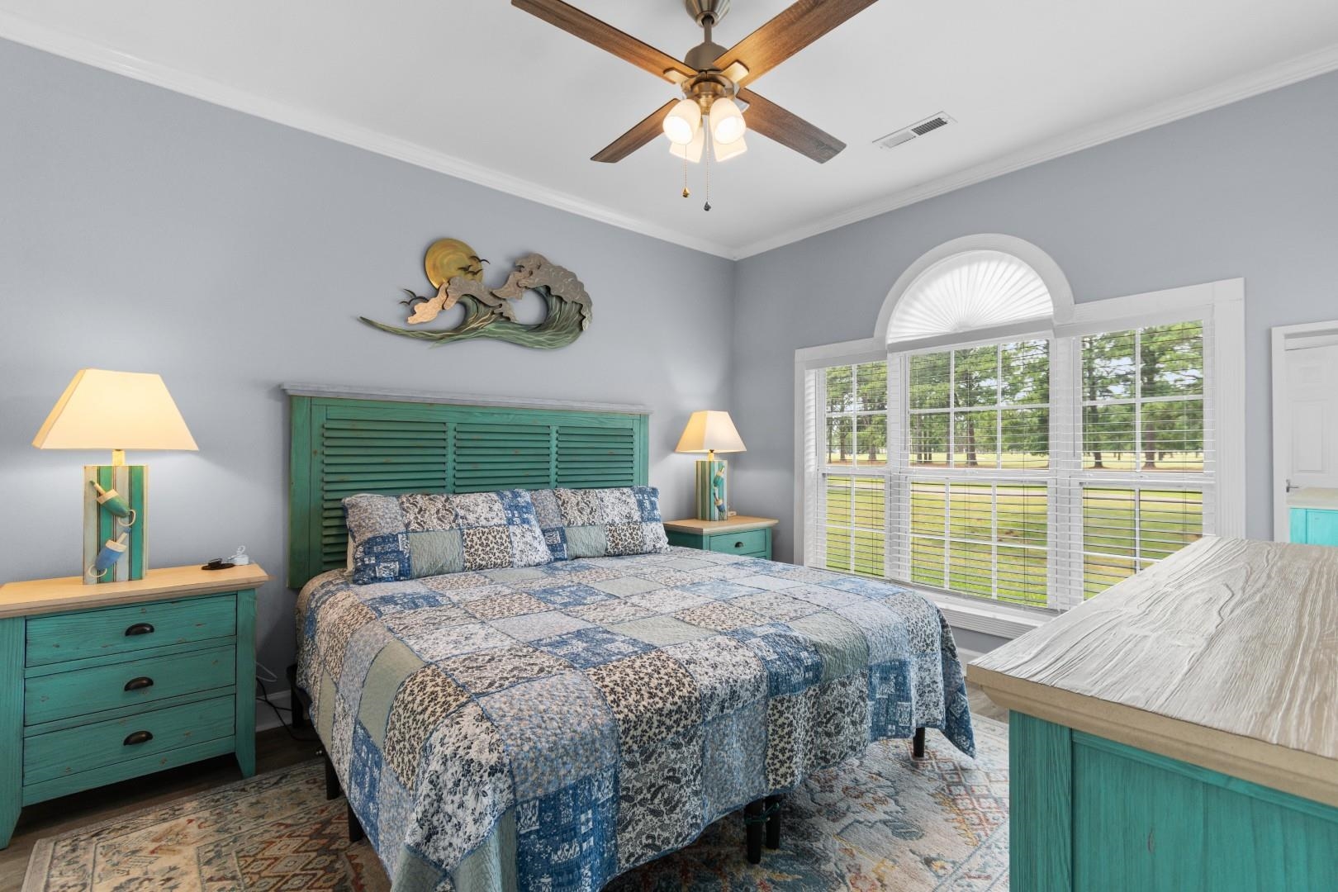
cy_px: 446
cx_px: 669
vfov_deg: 77.3
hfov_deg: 100.4
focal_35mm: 15
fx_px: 557
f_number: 4.5
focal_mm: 10
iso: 100
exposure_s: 1/25
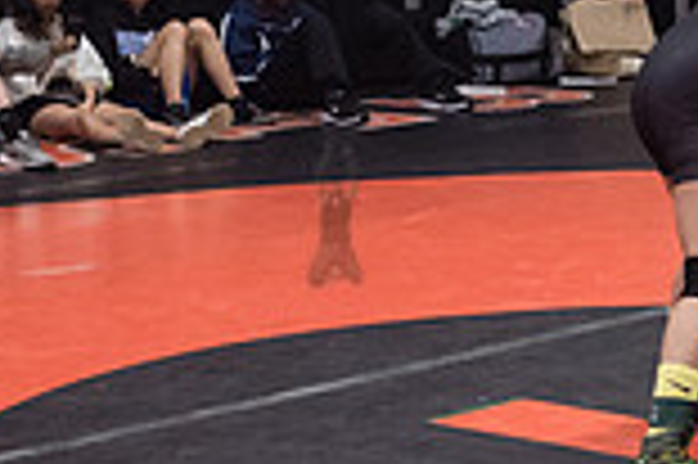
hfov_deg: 13.5
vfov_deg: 9.2
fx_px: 2847
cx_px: 914
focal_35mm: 147
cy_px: -11
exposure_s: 1/400
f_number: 3.2
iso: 5000
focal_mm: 35
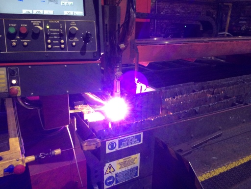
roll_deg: -1.7
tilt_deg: -19.4
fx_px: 210
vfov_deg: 48.2
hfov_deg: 61.7
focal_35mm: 29
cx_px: 126
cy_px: 94
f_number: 2.2
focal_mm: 4.15
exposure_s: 1/30
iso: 160
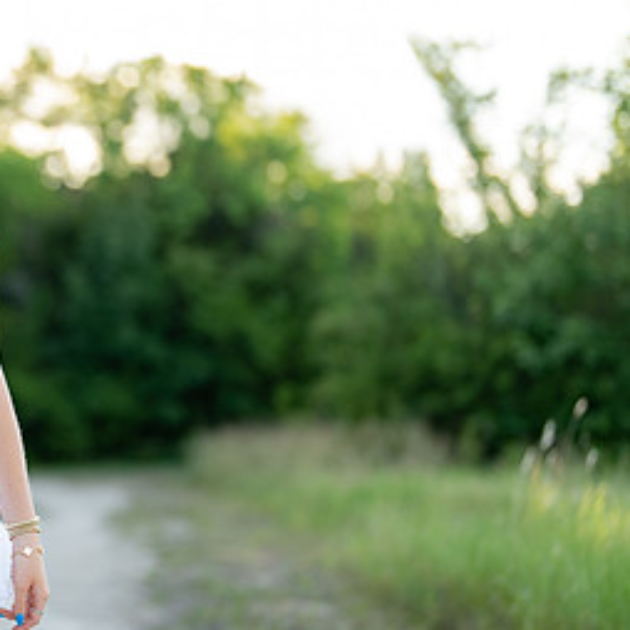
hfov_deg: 16.7
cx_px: -58
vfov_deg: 17.2
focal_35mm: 101
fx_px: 2080
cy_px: 326
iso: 100
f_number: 1.2
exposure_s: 1/1000
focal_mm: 50
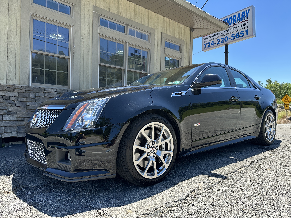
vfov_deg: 56.8
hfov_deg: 71.6
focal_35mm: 24
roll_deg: -1.1
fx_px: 202
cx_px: 146
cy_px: 109
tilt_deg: -0.3
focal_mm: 6.86
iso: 80
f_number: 1.78
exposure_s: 1/1321
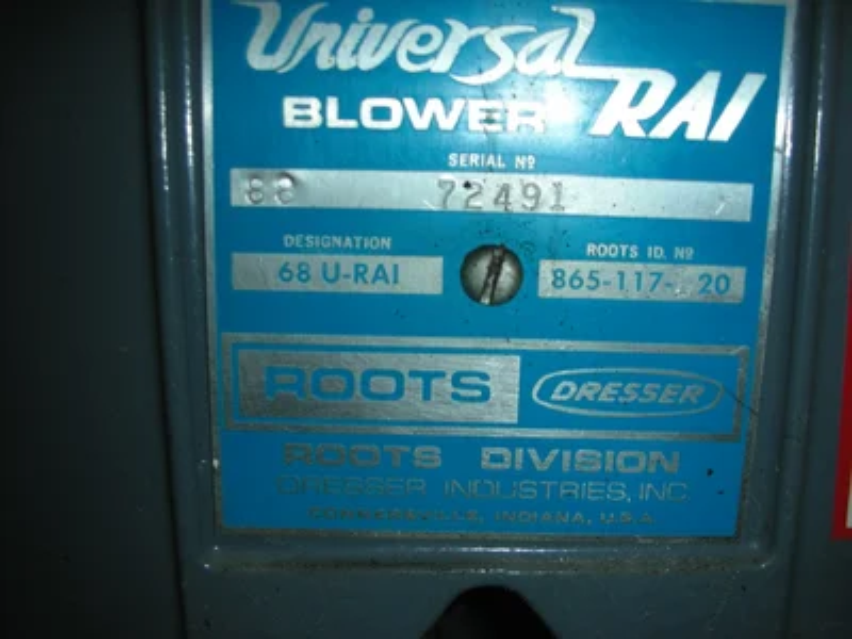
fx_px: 861
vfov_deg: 40.7
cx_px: 426
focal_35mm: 35
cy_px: 320
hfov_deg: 52.6
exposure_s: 1/60.1
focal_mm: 5.8
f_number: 8.5
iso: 50
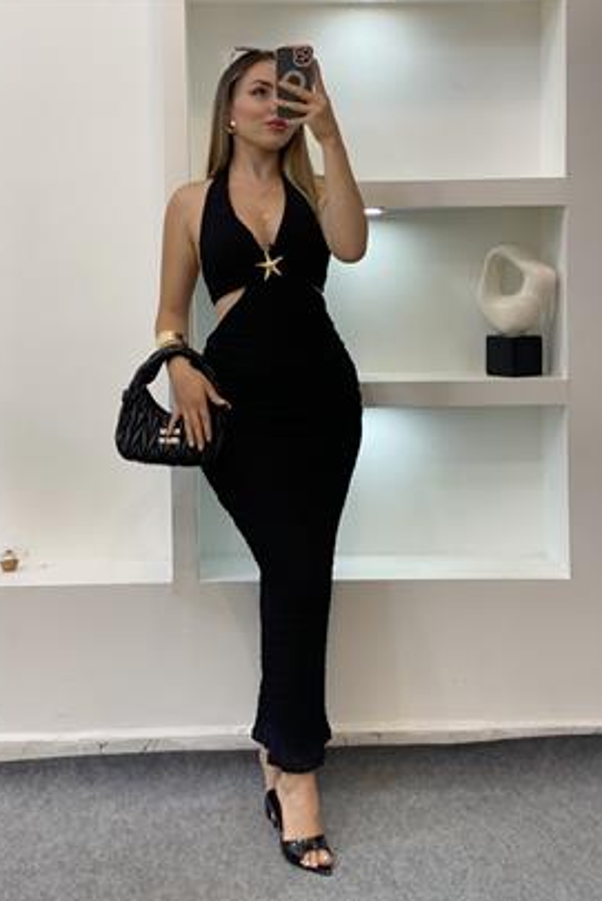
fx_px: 1378
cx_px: 278
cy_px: 452
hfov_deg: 24.6
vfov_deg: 36.2
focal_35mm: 55
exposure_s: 1/100
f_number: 2
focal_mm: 6
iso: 80
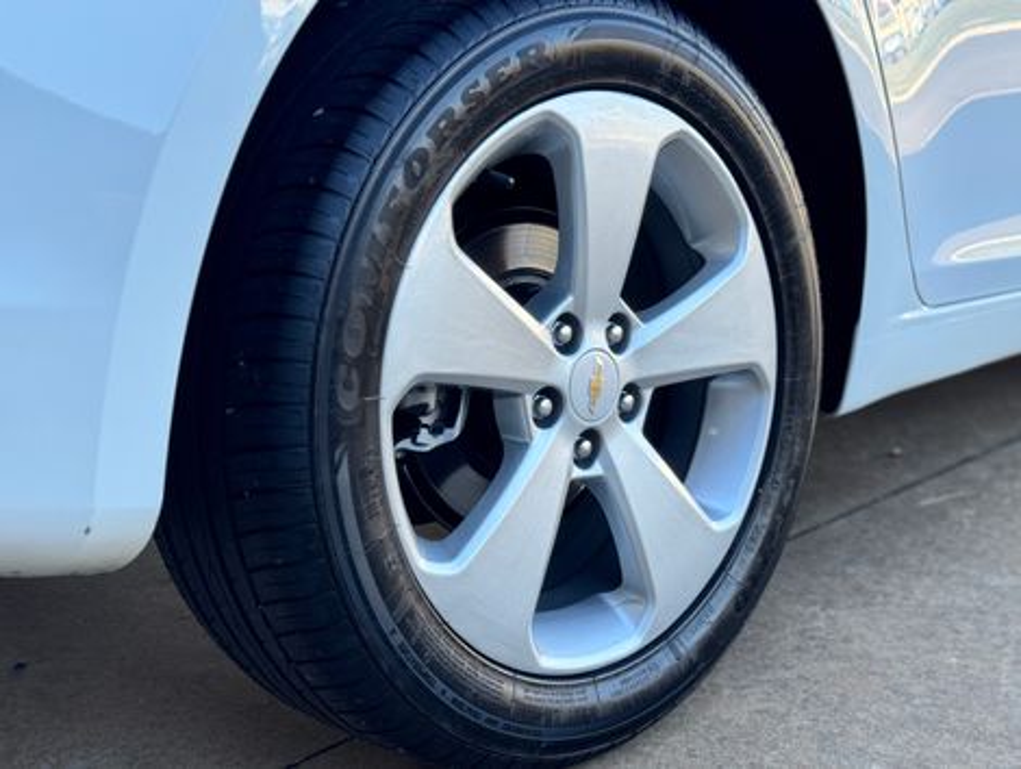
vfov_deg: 30.3
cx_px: 510
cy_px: 384
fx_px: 1418
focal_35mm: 48
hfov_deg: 39.6
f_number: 1.78
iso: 64
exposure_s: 1/338
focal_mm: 6.76
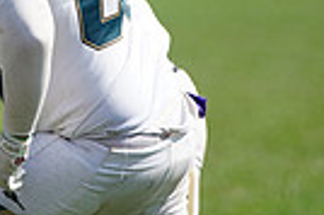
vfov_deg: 1.2
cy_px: -76
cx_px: -150
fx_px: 10185
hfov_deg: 1.8
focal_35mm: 1133
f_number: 2.8
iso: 400
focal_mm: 261
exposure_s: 1/4000
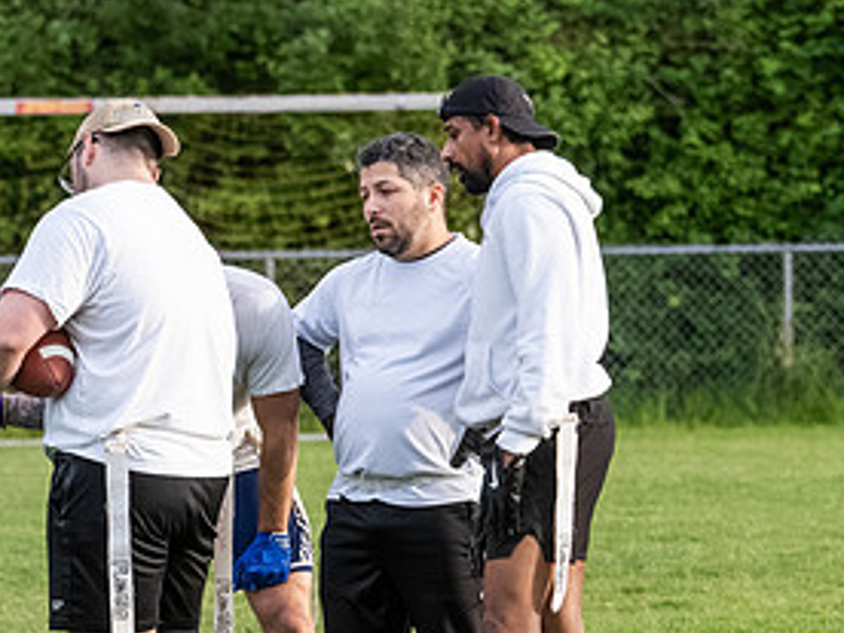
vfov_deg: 2.4
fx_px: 15385
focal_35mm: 631
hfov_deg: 3.1
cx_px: 24
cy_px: 479
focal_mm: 150
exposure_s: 1/1250
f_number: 5
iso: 2500
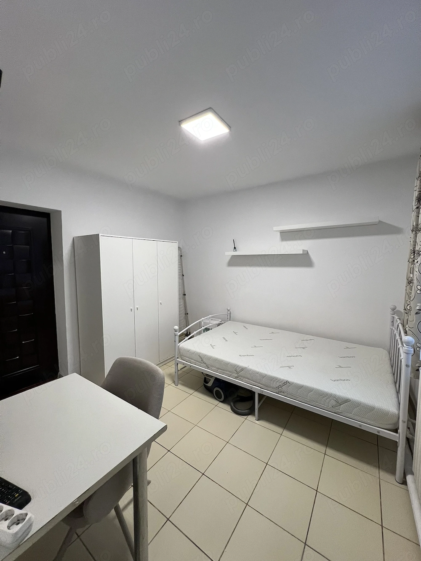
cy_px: 280
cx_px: 210
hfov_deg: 89.9
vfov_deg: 106.2
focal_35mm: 13
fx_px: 211
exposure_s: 1/100
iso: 250
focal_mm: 1.57
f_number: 1.8
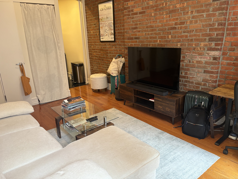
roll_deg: +1.8
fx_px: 179
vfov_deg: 53.1
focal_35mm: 26
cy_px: 90
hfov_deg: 67.3
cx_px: 119
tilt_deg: -16.8
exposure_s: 1/60
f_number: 1.6
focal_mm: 5.96
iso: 200
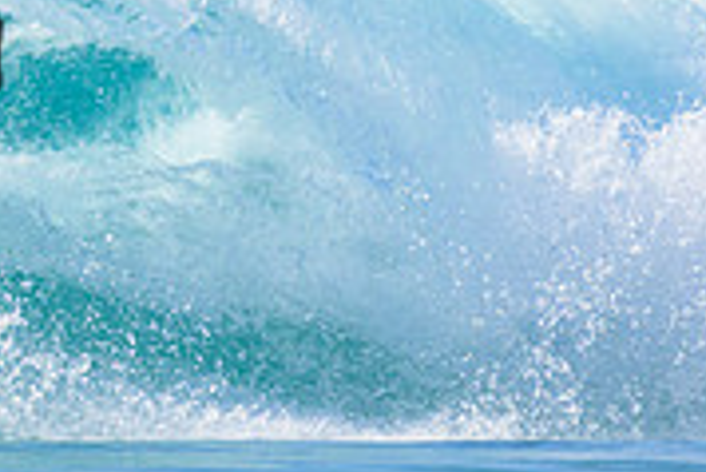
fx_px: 53247
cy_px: -13
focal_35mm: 2713
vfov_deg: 0.5
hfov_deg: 0.8
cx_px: -400
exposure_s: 1/2000
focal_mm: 800
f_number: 11
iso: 1250
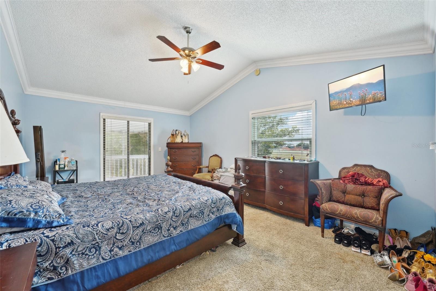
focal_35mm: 15
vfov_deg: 77.3
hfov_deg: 100.4
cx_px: 218
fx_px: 182
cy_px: 146
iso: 640
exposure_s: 1/20
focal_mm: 15
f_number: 8
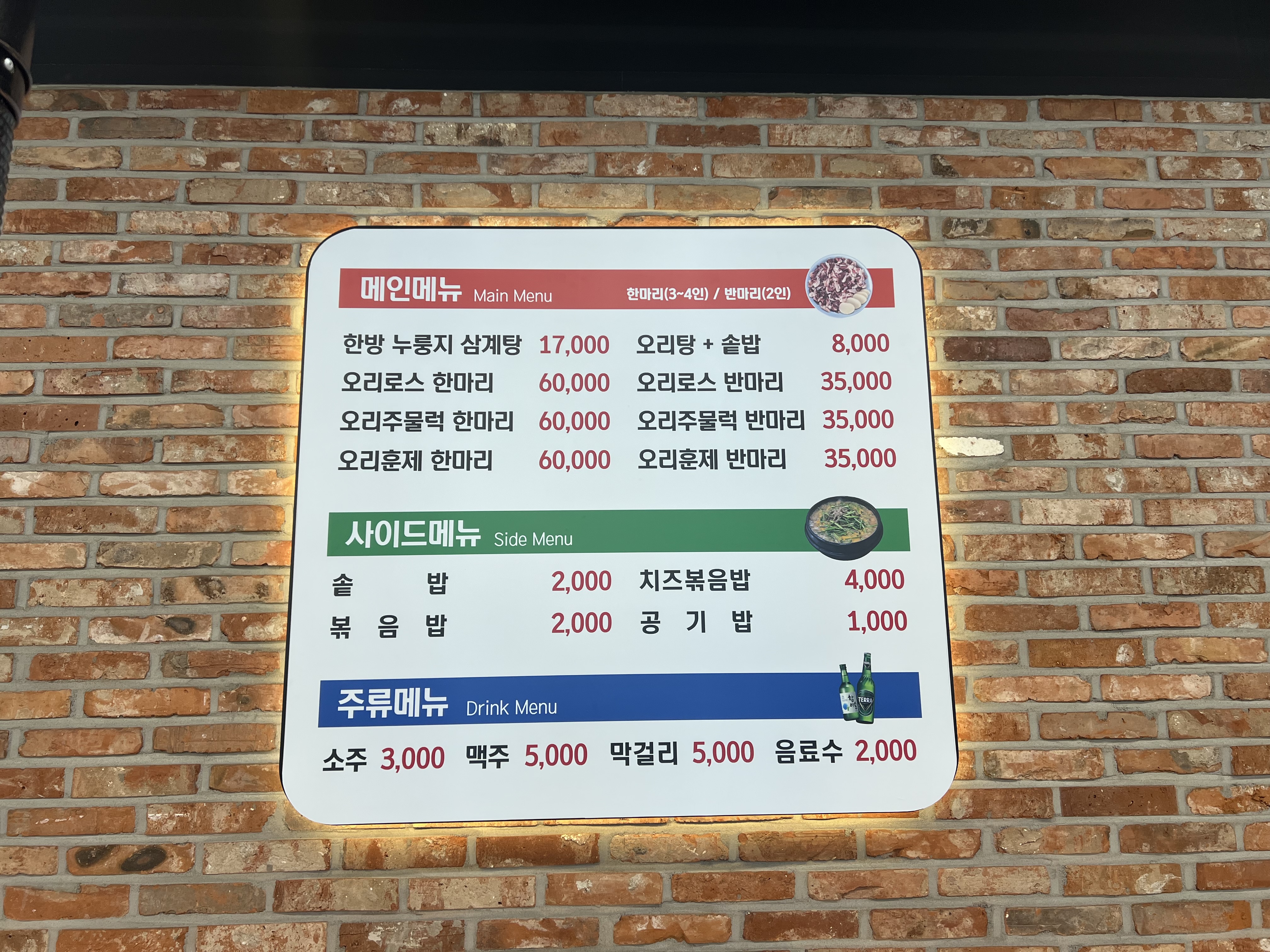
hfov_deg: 67.3
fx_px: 954
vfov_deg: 53.1
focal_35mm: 26
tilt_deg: +11.2
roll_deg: +0.3
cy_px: 476
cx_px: 635
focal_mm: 5.7
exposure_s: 1/120
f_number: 1.5
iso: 50
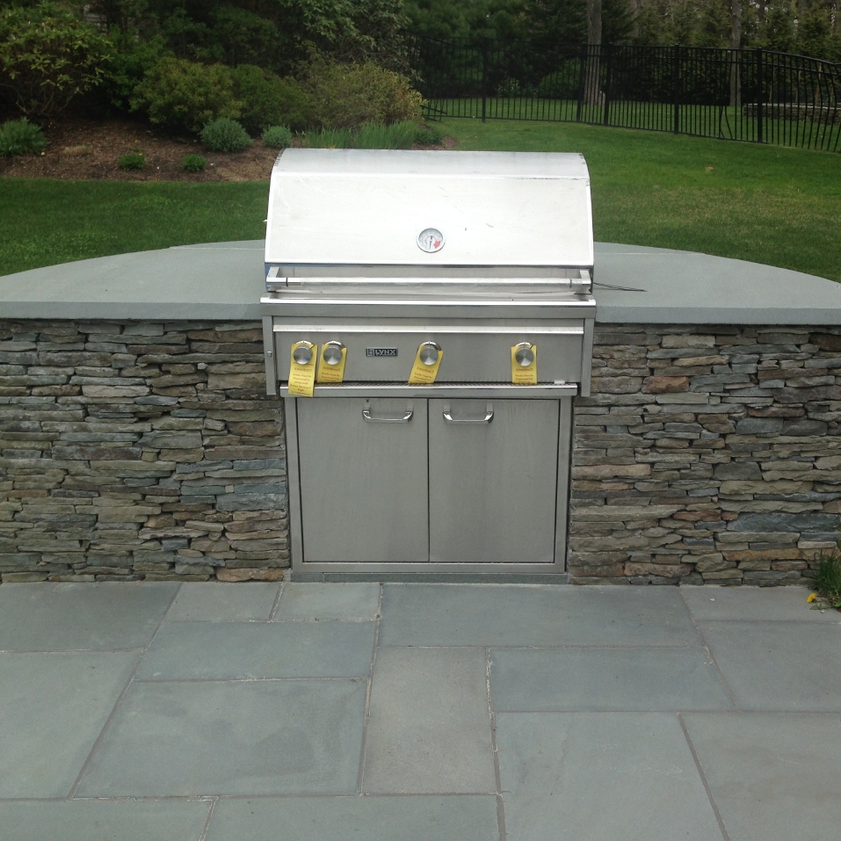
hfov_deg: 42.7
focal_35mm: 39
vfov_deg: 42.8
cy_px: 421
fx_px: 1072
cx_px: 478
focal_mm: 4.12
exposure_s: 1/1130
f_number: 2.4
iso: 50
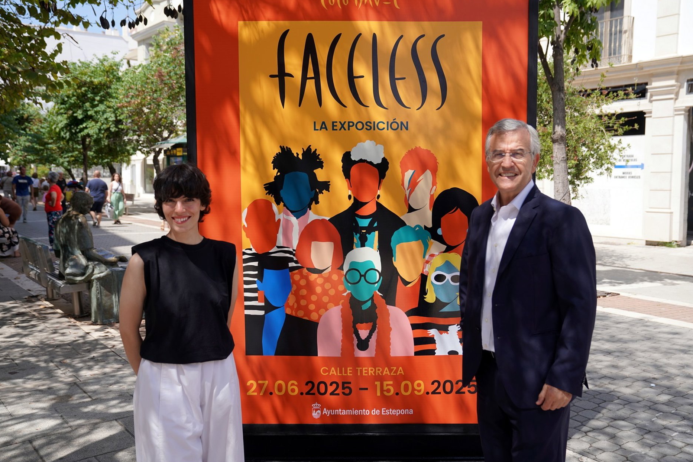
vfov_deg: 37.8
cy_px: 229
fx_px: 674
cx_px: 356
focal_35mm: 35
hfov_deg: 54.4
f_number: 4
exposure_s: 1/640
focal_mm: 34
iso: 100
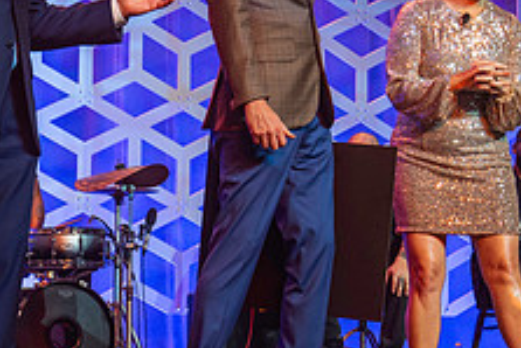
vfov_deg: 12.7
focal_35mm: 108
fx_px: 1564
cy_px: 181
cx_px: 38
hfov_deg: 18.6
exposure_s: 1/200
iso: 1250
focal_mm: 30
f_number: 4
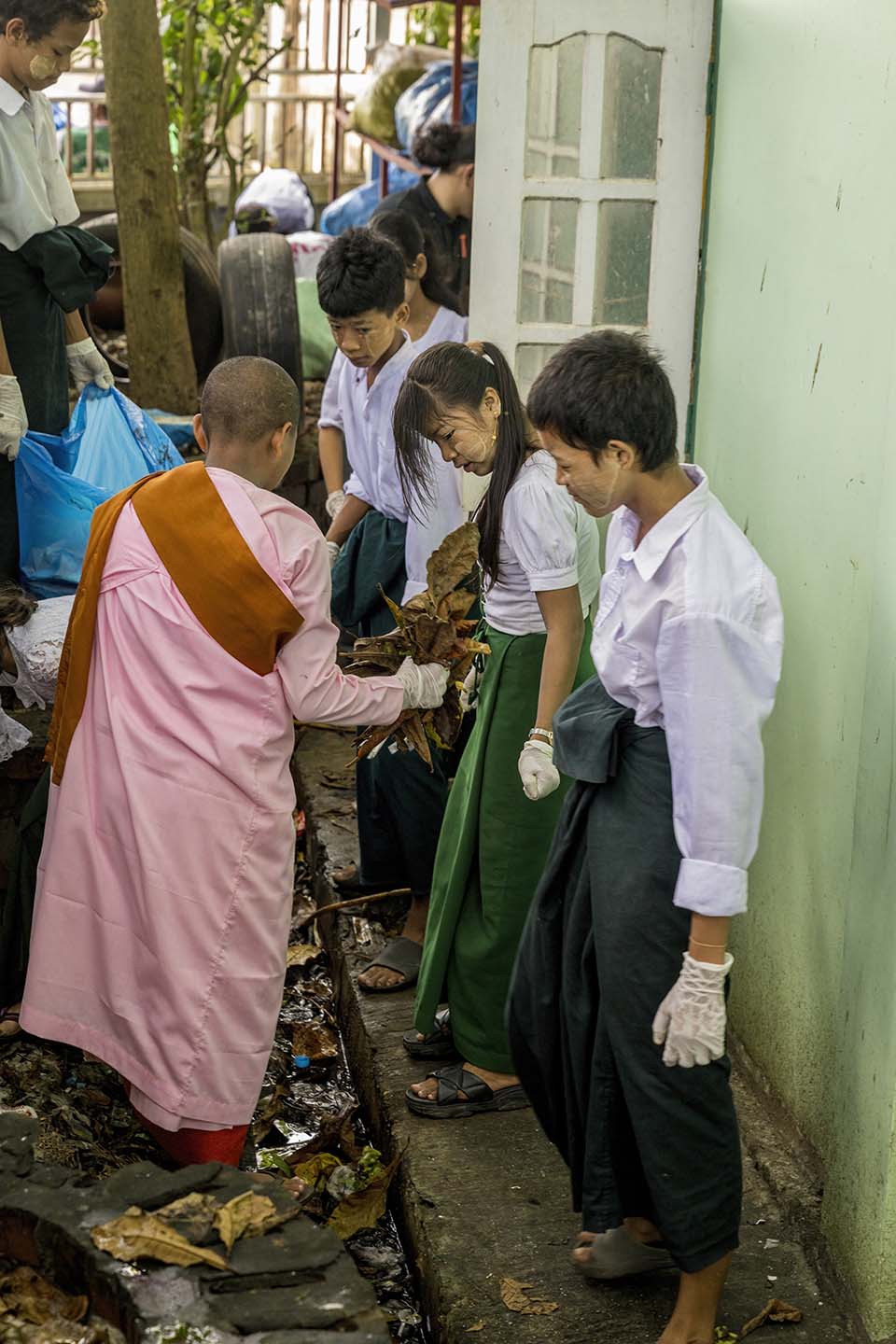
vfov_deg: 28.8
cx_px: 448
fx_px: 2613
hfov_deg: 19.5
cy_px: 672
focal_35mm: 70
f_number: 5
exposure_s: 1/200
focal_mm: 70
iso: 2800
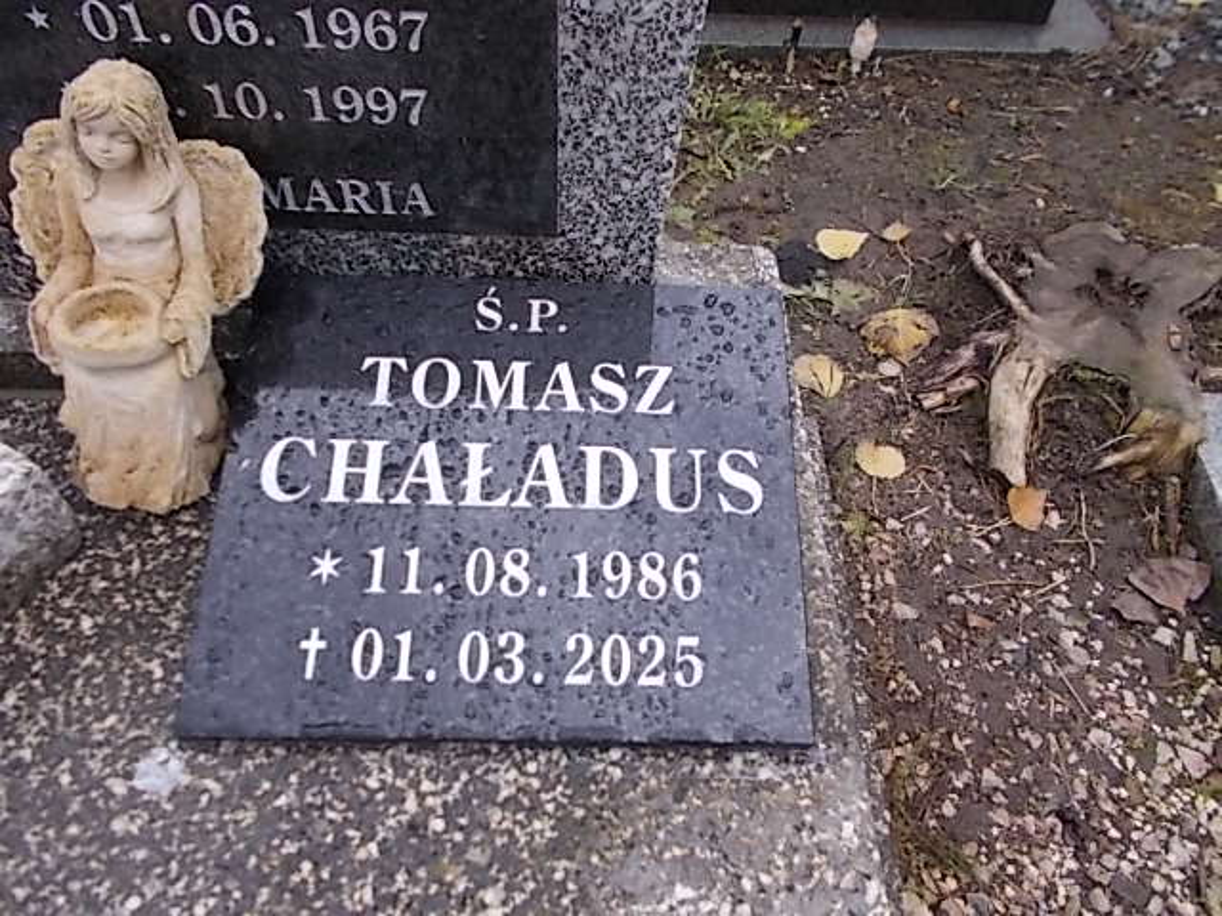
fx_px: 918
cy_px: 458
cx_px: 611
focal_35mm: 26
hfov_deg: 67.3
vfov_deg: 53.1
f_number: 3.2
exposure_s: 1/200
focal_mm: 4.6
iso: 80
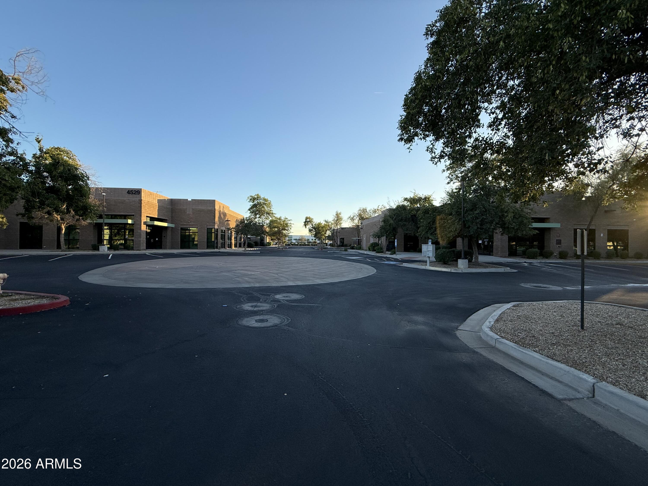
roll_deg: -0.7
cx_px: 324
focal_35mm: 14
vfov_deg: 85.7
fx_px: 262
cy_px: 243
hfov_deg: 102.1
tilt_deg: +1.5
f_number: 2.2
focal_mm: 2.22
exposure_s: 1/631
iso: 50
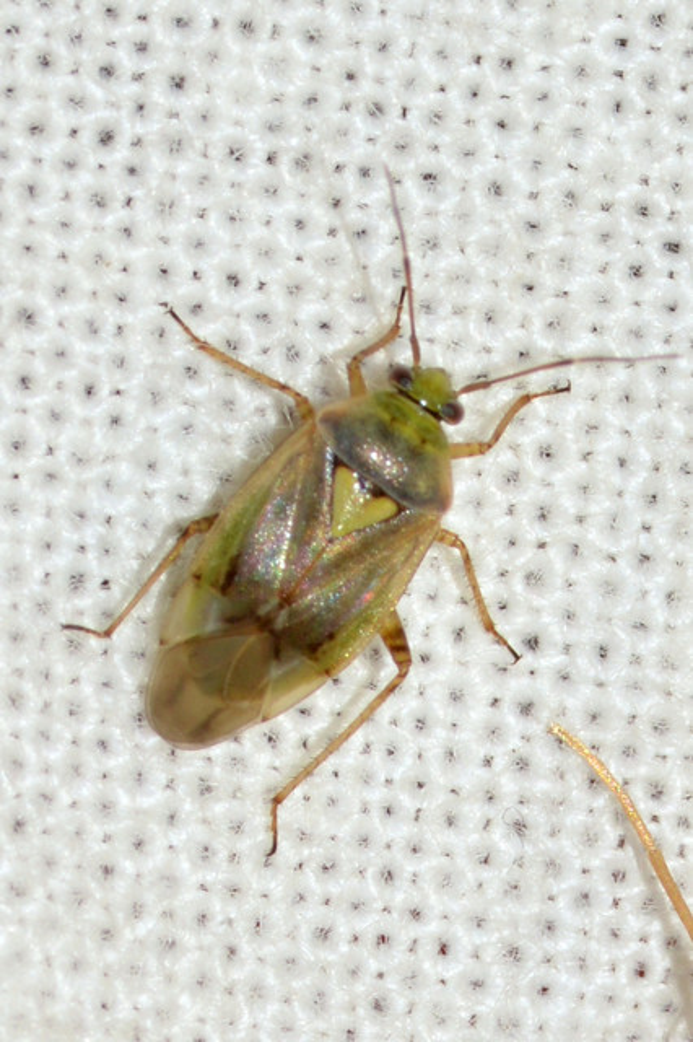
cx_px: 346
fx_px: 4336
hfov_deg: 9.1
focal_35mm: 150
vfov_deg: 13.7
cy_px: 521
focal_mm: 100
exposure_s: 1/200
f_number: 18
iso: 100
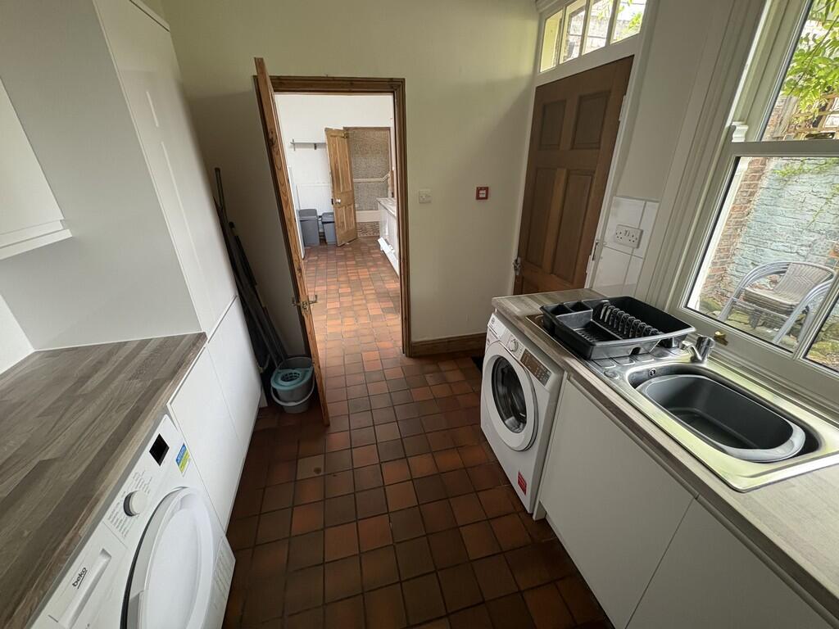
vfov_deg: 85.7
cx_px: 420
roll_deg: +2.3
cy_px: 314
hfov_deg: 102.1
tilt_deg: -23.7
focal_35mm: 14
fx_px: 339
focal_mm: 2.22
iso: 250
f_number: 2.2
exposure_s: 1/60
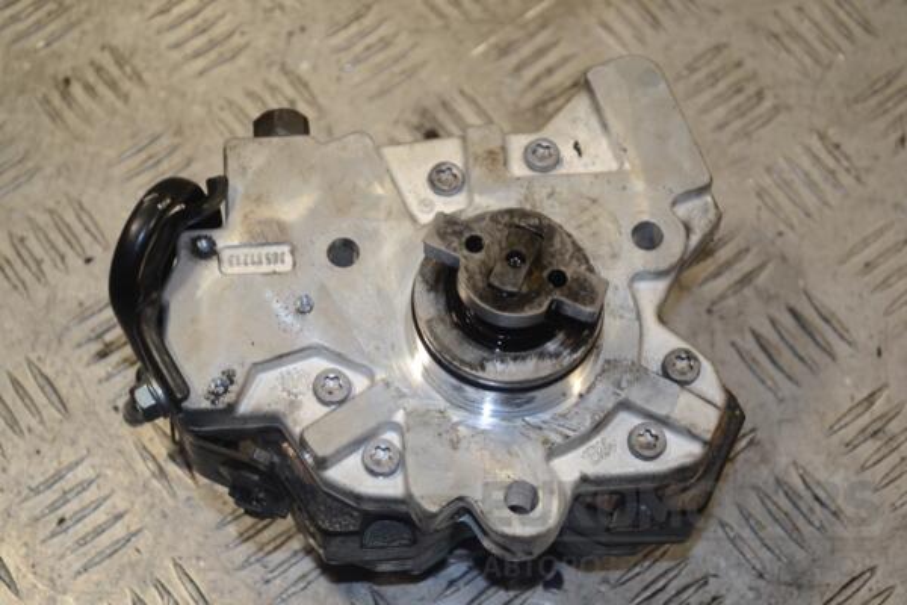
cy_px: 302
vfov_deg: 20.2
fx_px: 1700
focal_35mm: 68
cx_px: 454
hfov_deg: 29.9
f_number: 5.3
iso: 140
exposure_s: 1/60
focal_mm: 45
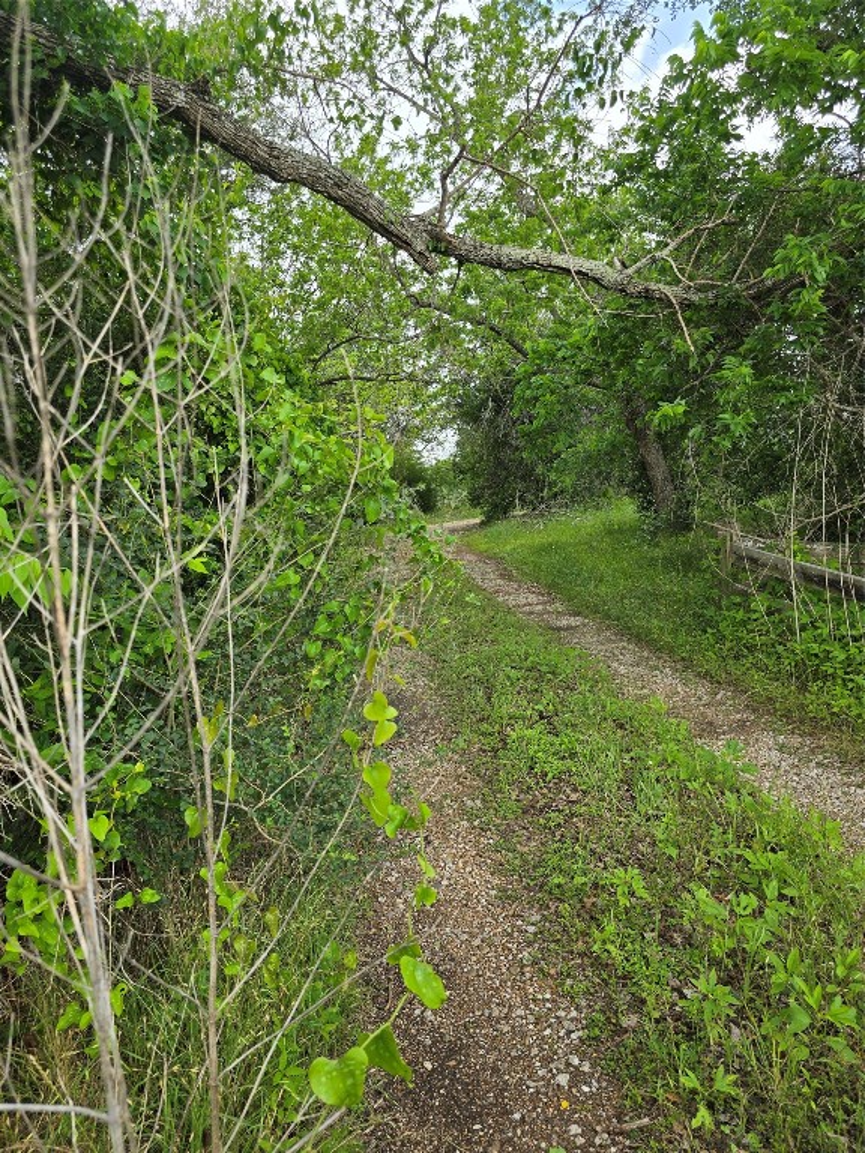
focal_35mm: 23
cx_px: 432
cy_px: 576
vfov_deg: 73.9
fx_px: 766
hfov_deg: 58.9
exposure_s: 1/231
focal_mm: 6.3
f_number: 1.7
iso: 12
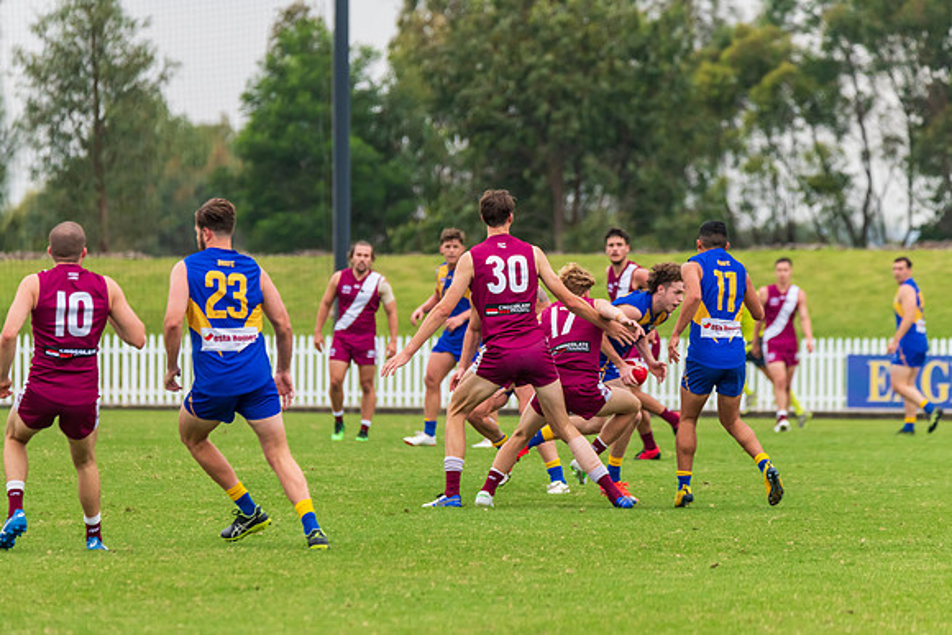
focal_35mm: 399
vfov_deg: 3.4
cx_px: 489
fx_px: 10553
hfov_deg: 5.2
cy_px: 317
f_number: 6
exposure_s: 1/1250
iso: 1100
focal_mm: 380
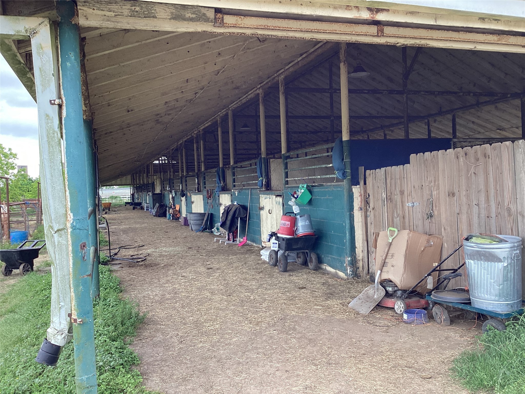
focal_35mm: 31
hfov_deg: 58.4
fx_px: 470
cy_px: 197
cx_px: 262
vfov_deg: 45.4
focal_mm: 3.3
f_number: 2.4
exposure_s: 1/120
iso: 40
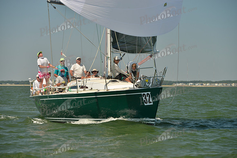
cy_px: 79
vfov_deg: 9.5
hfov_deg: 14.2
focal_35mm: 145
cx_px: 118
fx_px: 955
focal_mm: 145
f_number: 7.1
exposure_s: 1/640
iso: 200
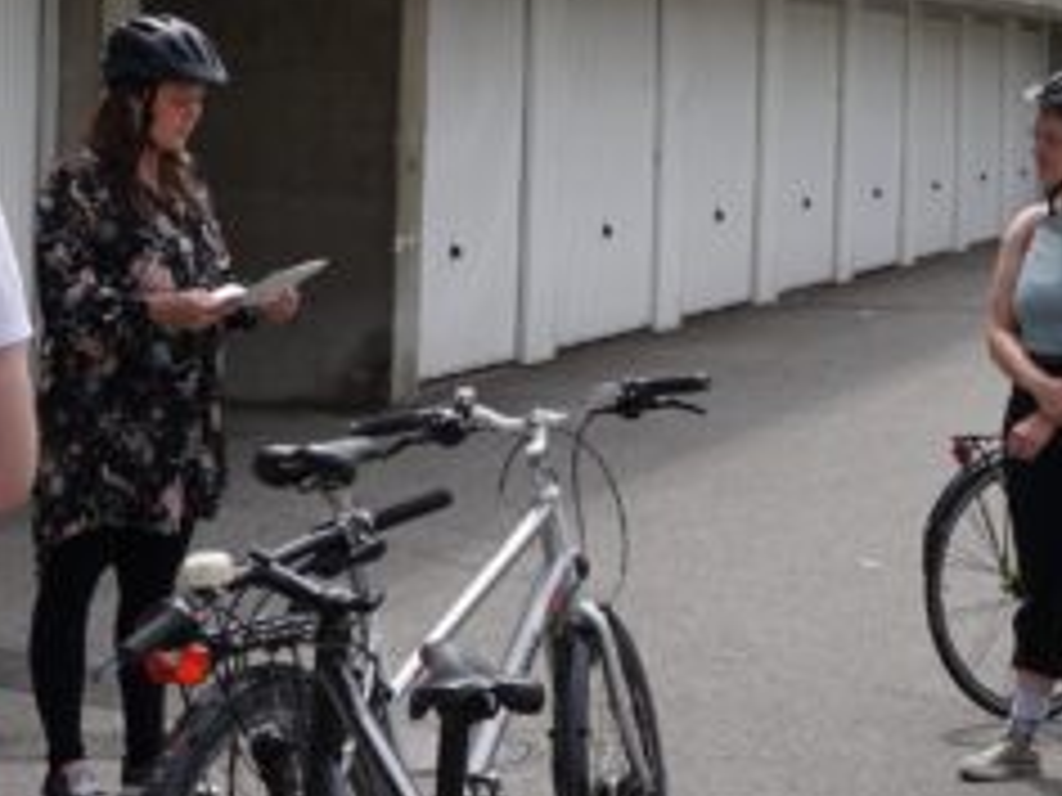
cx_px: 963
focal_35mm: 125
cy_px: 205
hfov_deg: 15.6
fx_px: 3835
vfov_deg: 11.8
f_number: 5
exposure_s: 1/800
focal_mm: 20
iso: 100
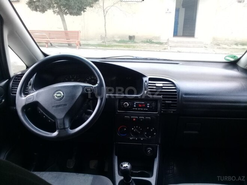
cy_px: 92
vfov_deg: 45.4
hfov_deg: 58.4
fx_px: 221
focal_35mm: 31
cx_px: 124
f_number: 2.2
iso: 80
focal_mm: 3.3
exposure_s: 1/100
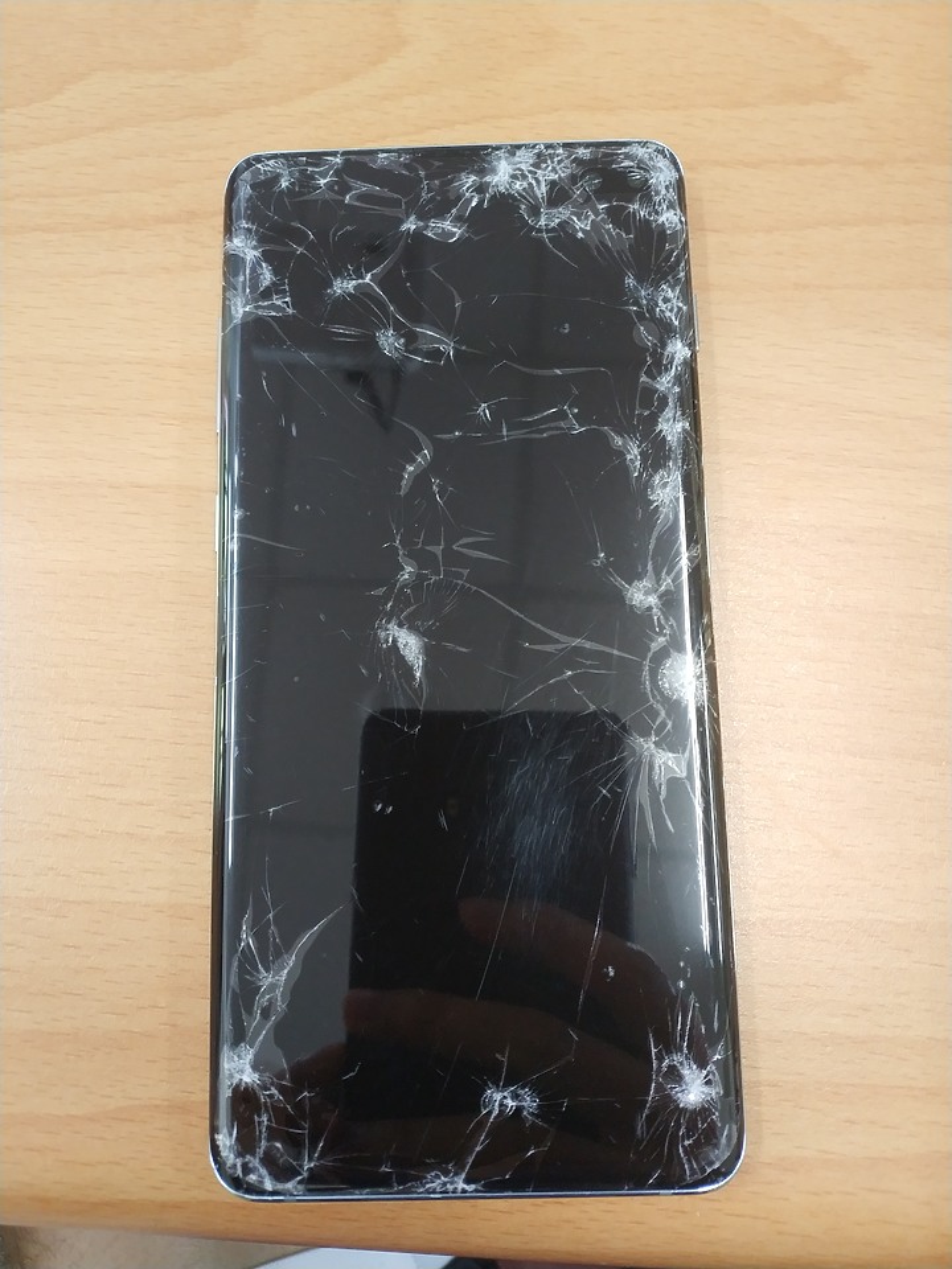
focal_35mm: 32
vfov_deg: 56.8
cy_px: 634
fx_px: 1173
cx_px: 476
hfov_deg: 44.2
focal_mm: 4.5
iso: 357
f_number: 2
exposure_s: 1/24
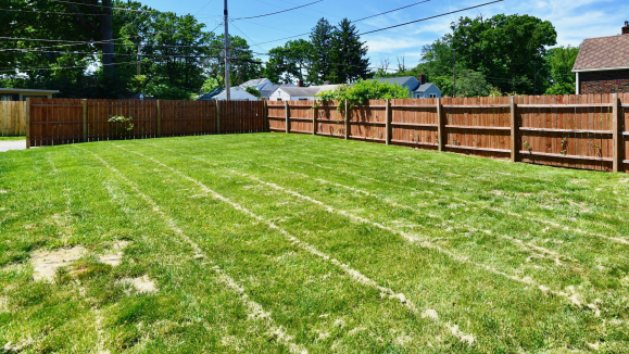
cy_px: 106
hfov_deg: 87.1
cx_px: 406
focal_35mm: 19
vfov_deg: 56.6
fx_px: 317
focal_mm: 14
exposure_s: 1/500
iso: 640
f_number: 13
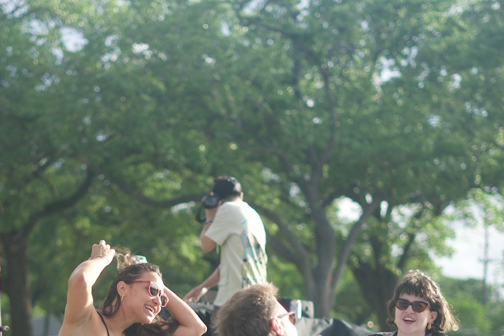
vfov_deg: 10.5
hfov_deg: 15.7
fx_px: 1820
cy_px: 333
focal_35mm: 130
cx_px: 188
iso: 100
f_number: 1.8
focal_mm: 50
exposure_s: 1/200
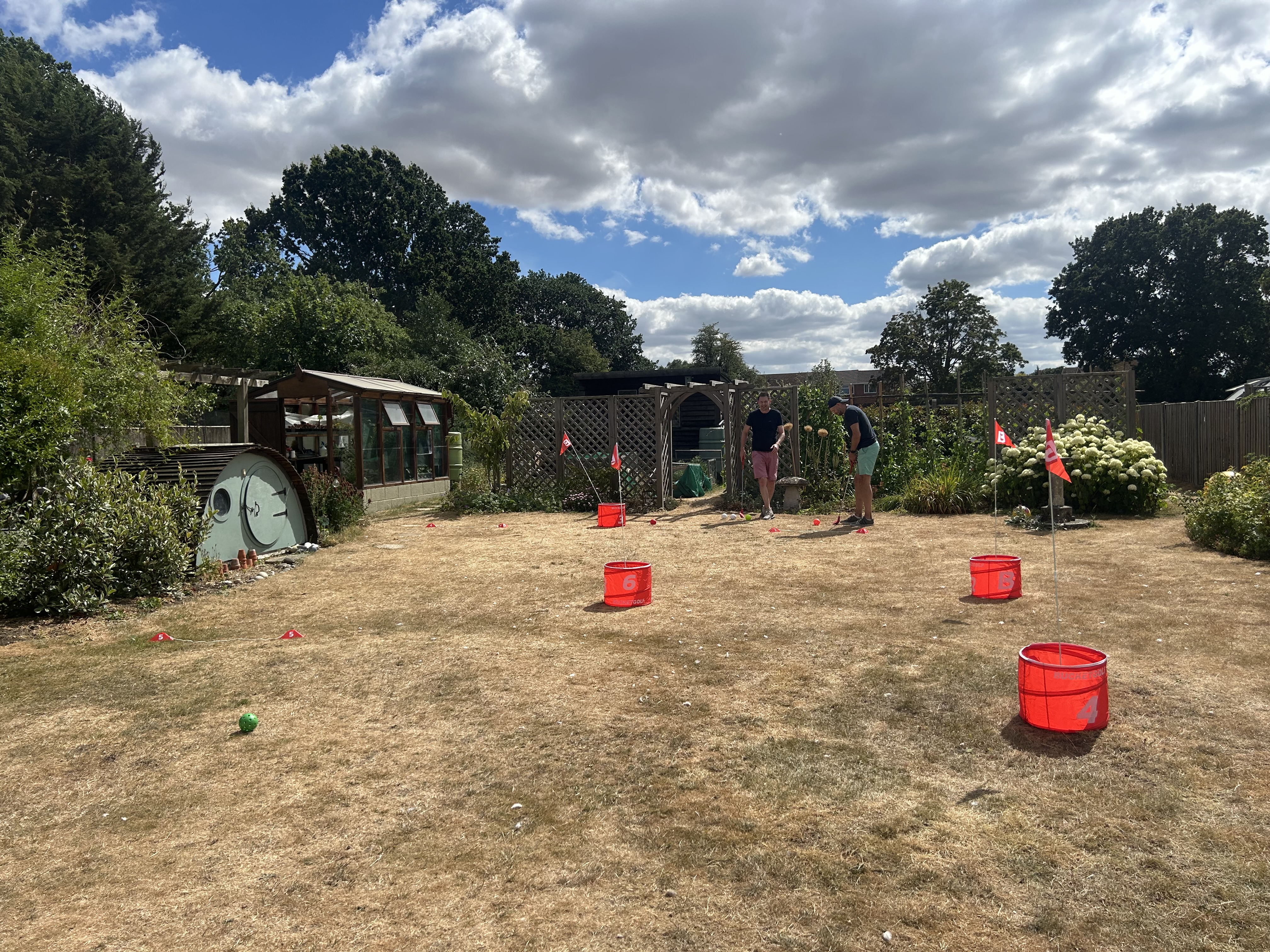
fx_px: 954
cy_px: 476
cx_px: 635
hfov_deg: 67.3
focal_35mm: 26
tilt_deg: -1.6
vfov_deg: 53.1
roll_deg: +2.3
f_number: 1.5
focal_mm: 5.7
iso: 50
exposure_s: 1/6993
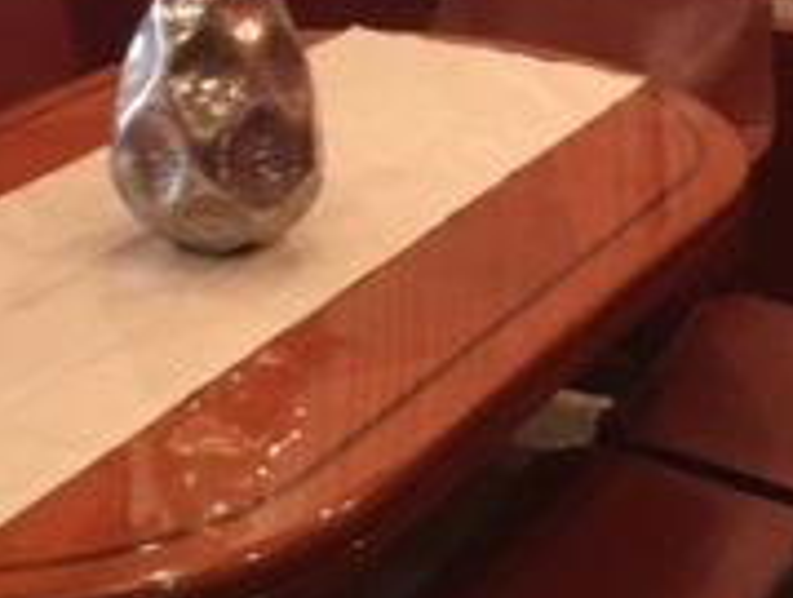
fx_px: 2043
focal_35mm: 89
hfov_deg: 21.7
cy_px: -144
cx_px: 146
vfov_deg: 15.9
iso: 125
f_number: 2.2
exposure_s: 1/33
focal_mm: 4.15
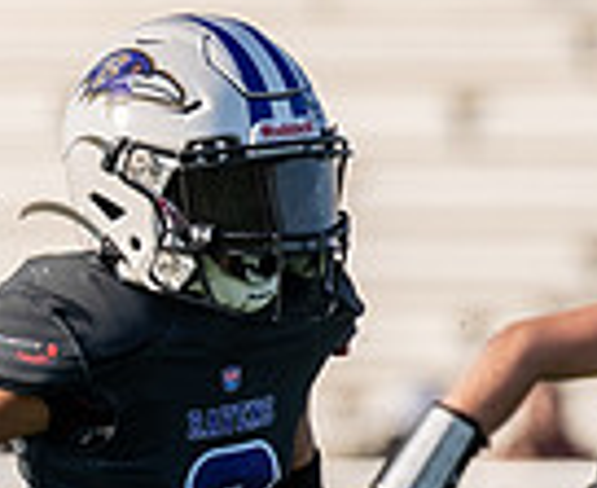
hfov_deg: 1.1
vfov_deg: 0.9
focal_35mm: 1707
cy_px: 638
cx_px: 455
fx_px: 30400
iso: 100
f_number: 2.8
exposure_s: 1/1250
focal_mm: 200
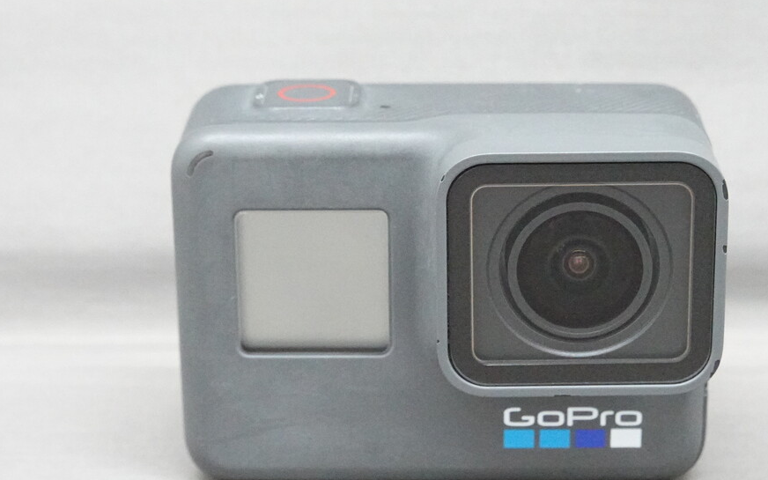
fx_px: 2114
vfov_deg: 13.0
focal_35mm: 101
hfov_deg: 20.6
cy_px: 277
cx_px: 464
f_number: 5.6
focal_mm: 26.37
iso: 6400
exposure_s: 1/80
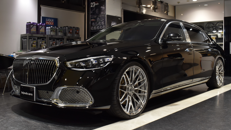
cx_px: 115
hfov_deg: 51.0
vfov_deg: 30.0
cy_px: 57
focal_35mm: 40
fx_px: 242
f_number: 8
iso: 560
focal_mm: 25
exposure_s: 1/40
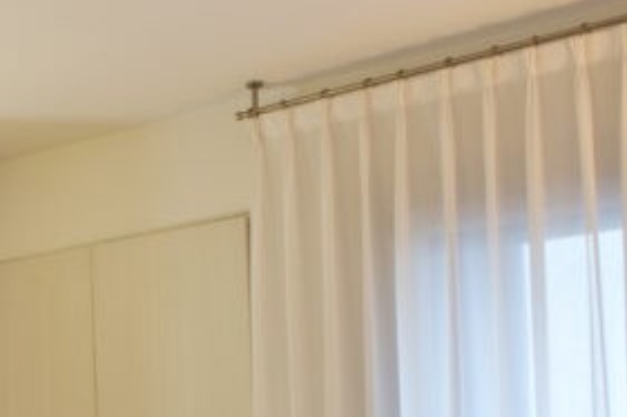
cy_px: 670
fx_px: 1271
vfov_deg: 16.5
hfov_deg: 24.8
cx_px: -143
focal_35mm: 73
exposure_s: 1/1.67
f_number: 16
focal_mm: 20
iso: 160
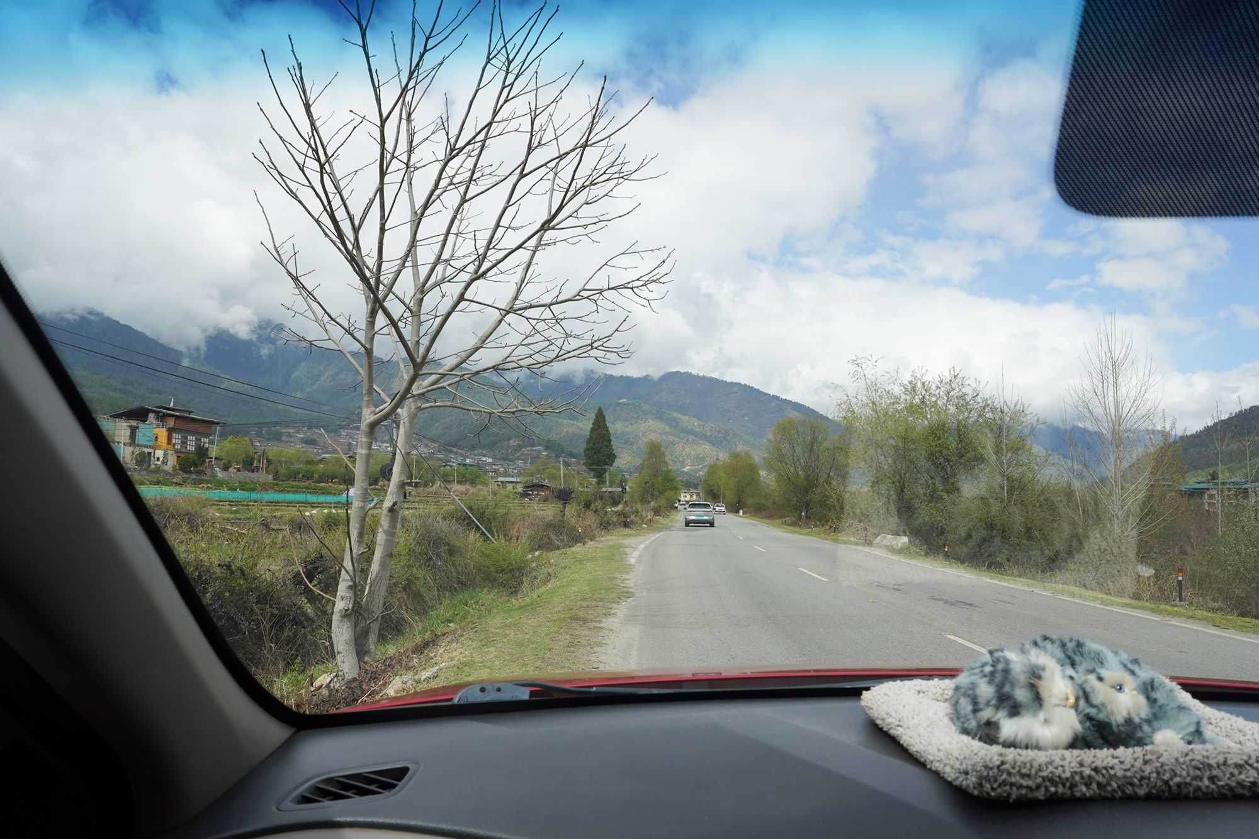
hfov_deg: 73.7
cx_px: 630
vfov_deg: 53.1
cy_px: 420
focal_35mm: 24
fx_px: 839
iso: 100
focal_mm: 24
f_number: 13
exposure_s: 1/100
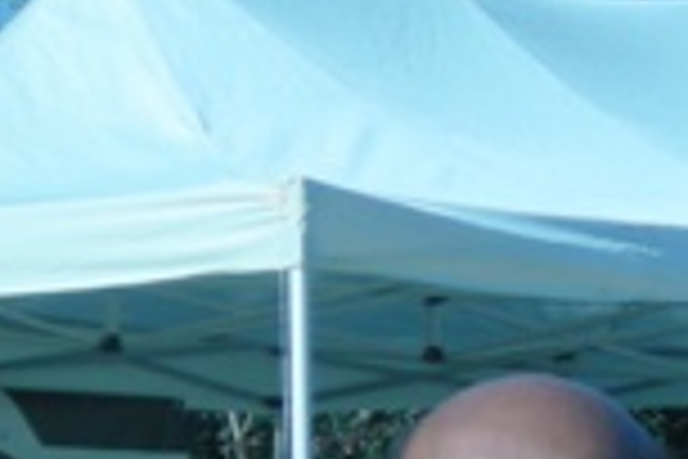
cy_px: 544
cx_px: 1169
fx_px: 8561
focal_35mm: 448
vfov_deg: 3.1
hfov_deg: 4.6
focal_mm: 21.5
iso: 64
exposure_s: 1/615
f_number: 4.7
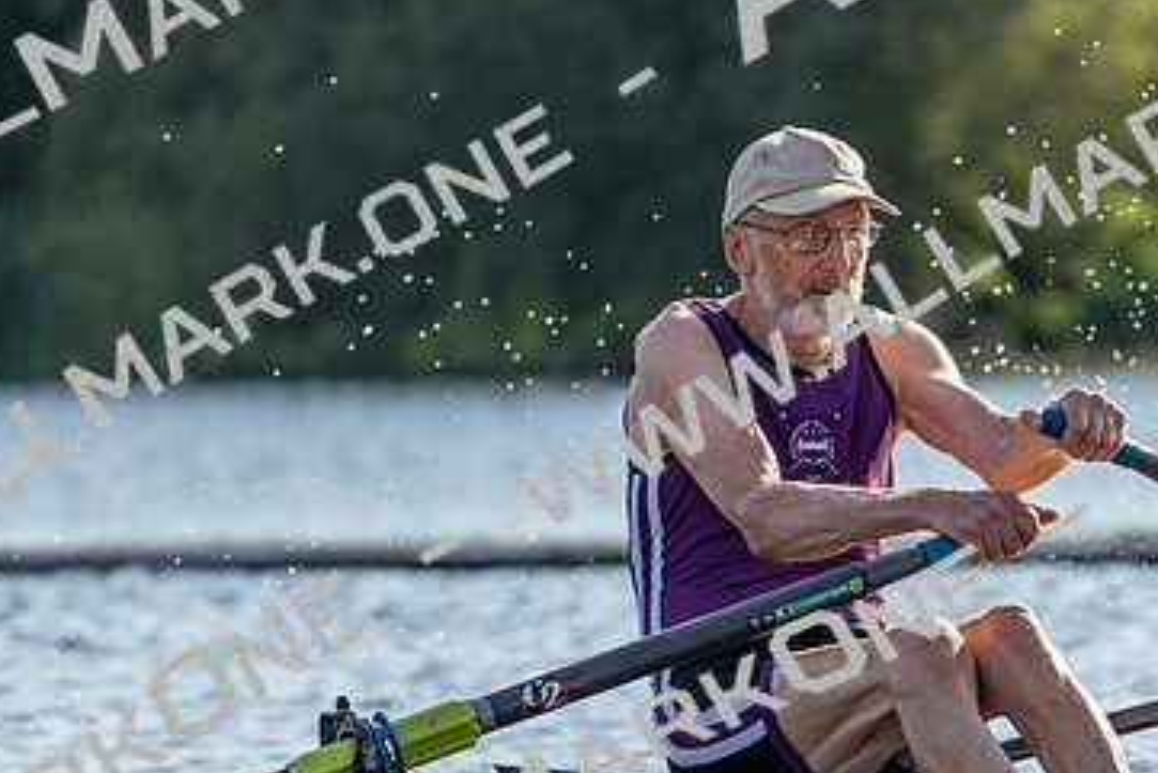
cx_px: 908
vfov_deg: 3.2
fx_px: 13869
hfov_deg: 4.8
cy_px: 534
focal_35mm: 431
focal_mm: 268
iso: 250
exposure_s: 1/1600
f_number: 5.6
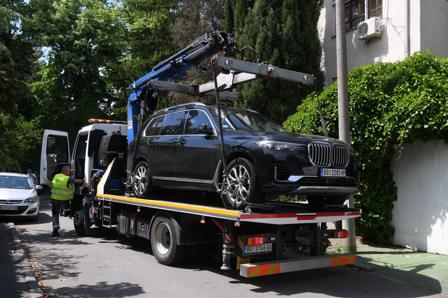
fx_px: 473
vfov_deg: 35.1
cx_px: 224
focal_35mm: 38
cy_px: 149
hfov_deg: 50.7
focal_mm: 38
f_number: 6.3
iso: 250
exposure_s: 1/800
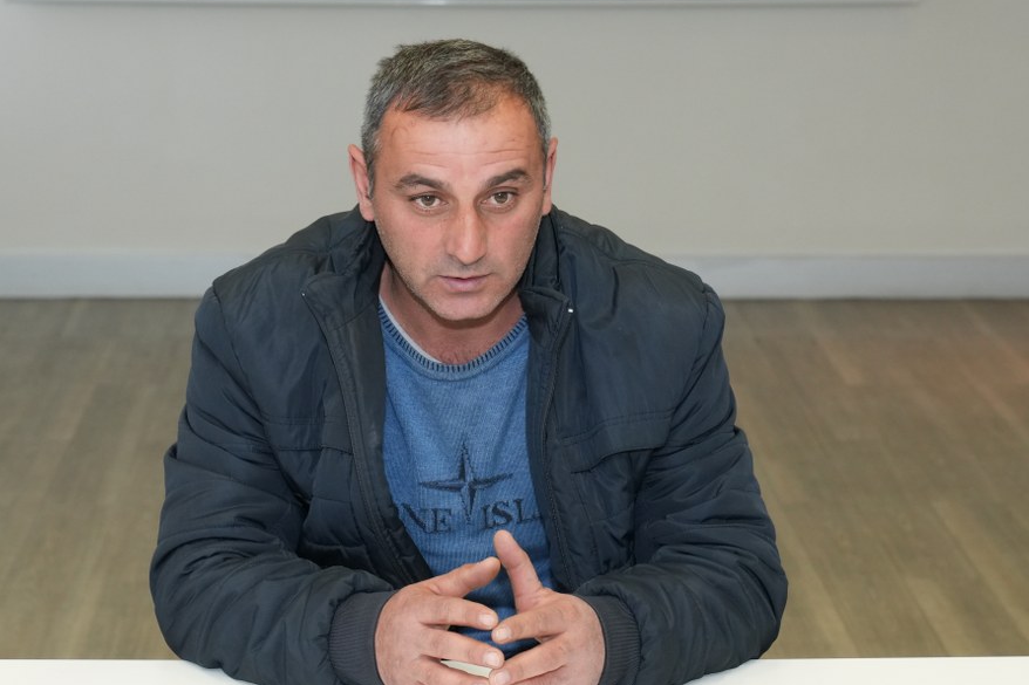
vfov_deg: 12.2
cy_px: 357
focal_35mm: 112
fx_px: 3201
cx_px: 486
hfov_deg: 18.3
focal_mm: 64
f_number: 5.6
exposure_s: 1/320
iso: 1600
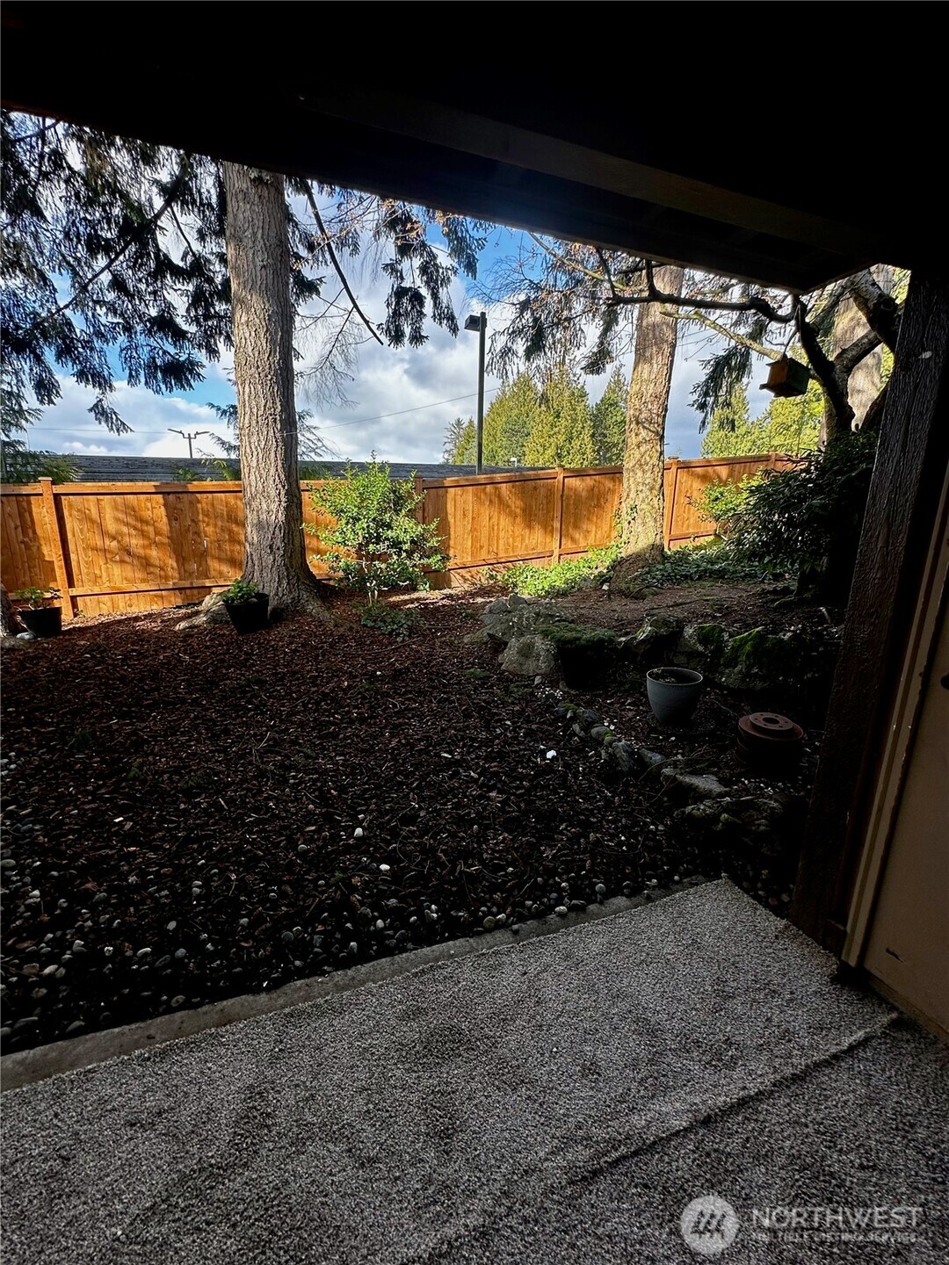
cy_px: 632
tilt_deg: -12.0
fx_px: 512
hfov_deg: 85.7
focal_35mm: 14
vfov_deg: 102.1
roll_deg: -1.7
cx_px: 474
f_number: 2.2
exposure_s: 1/281
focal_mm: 2.22
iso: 40
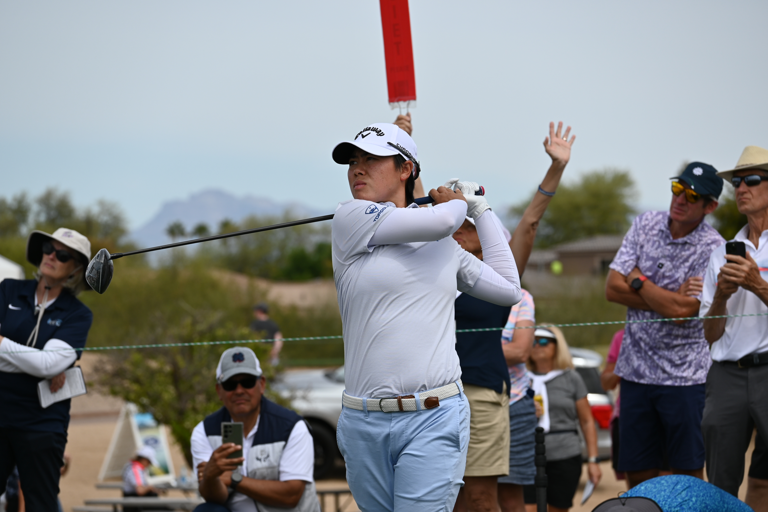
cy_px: 256
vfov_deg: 6.3
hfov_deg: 9.5
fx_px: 4640
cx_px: 384
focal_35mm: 218
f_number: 6.3
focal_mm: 145
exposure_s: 1/640
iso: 100
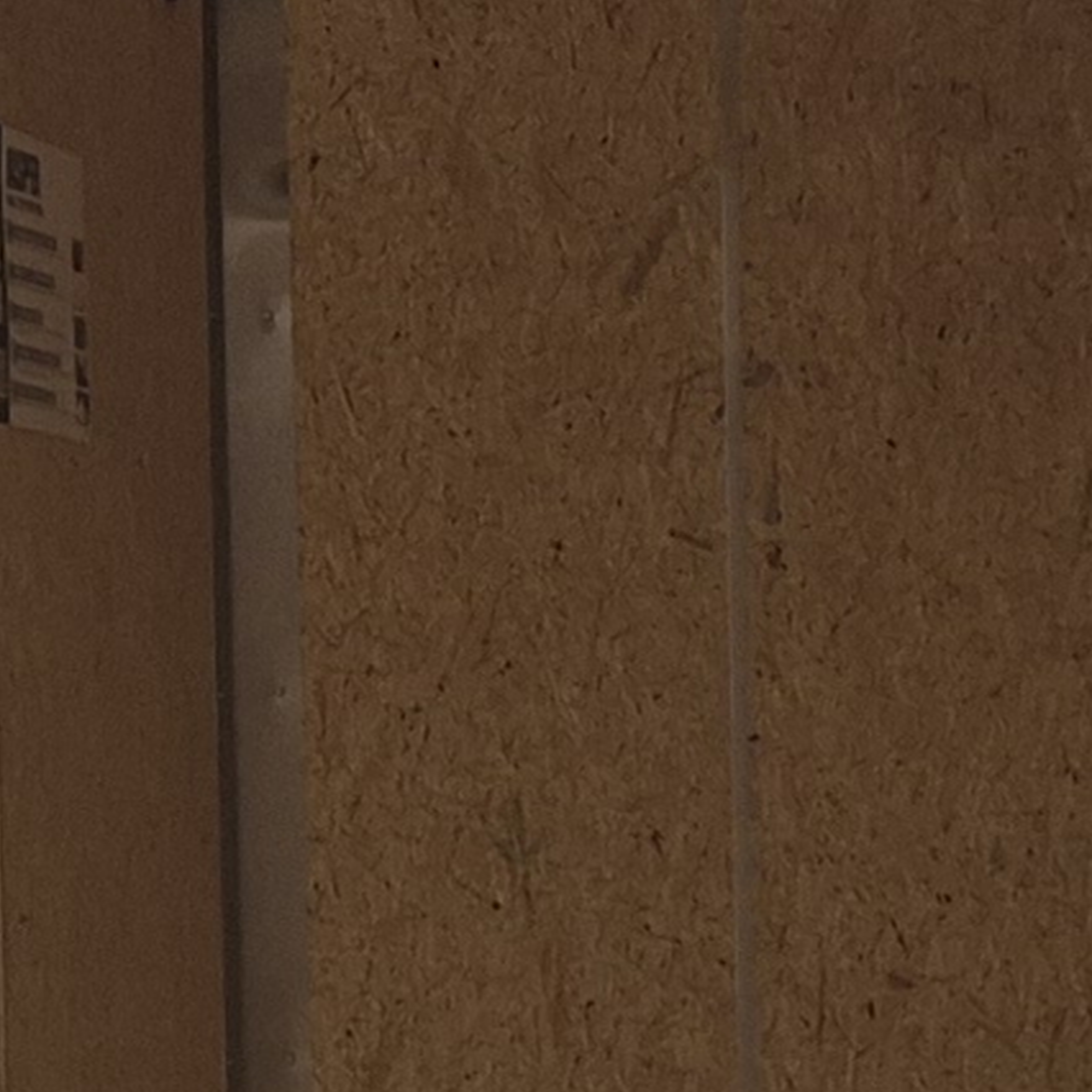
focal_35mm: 191
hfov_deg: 9.1
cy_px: 1320
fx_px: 6817
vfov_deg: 9.0
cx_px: 854
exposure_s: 1/6480
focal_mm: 5.4
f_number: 1.8
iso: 80
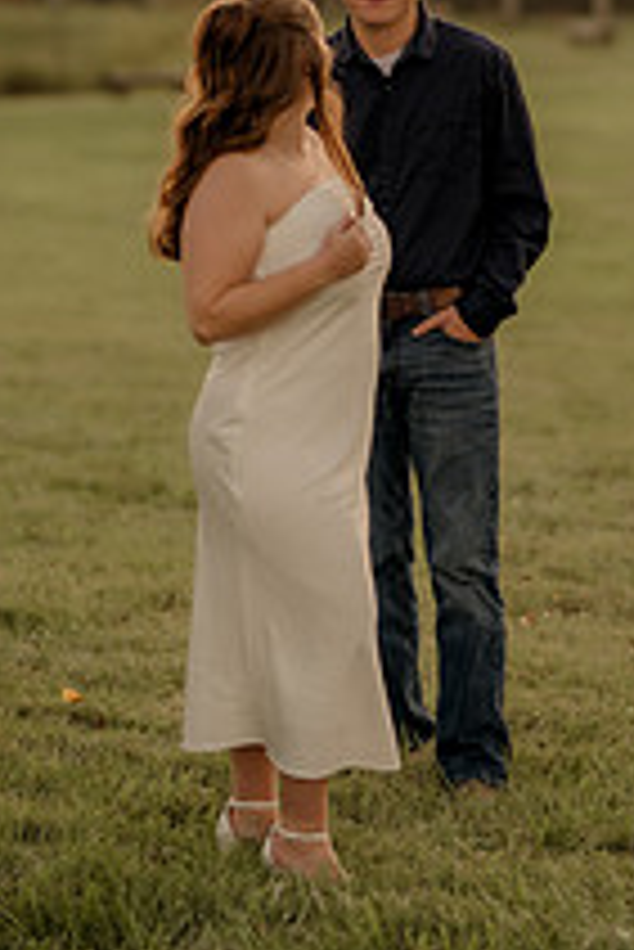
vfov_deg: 11.3
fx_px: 4773
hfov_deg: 7.6
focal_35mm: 181
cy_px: 315
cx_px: 364
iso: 100
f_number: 1.8
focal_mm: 85
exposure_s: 1/125
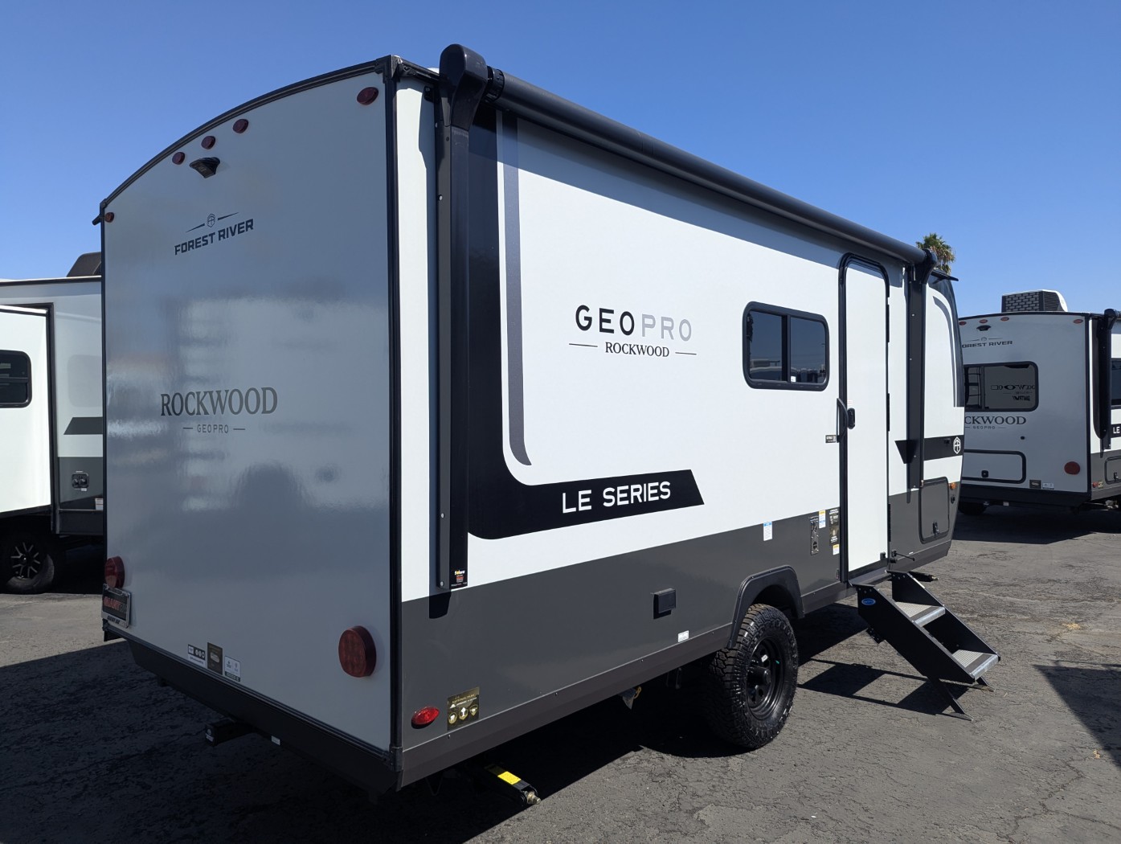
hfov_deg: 71.5
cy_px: 422
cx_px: 560
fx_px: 778
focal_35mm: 24
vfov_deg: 56.9
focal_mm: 6.81
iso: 58
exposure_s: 1/2358
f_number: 1.85
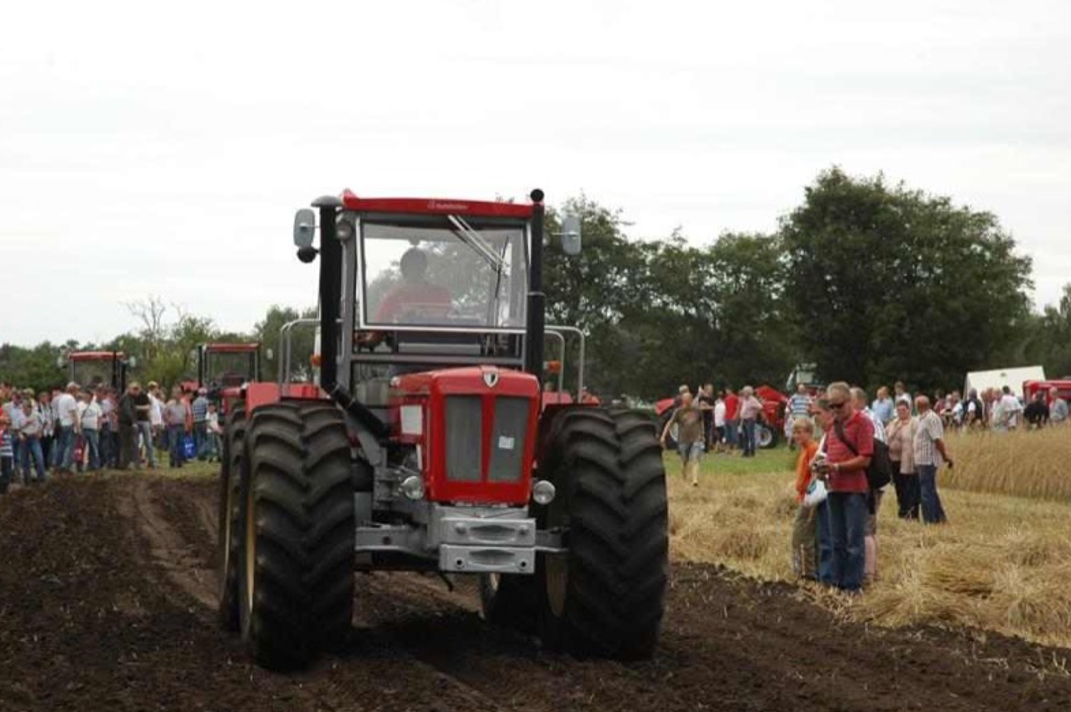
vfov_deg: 12.8
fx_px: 3181
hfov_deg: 19.1
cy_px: 356
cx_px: 528
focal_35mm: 107
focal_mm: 70
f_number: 9
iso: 400
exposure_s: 1/320
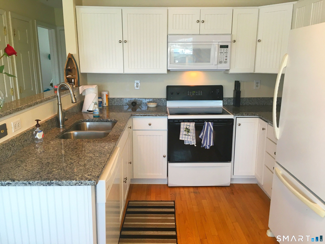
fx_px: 272
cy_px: 122
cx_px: 162
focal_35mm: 29
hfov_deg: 61.7
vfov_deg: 48.2
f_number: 2.2
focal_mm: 4.15
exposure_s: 1/30
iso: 32
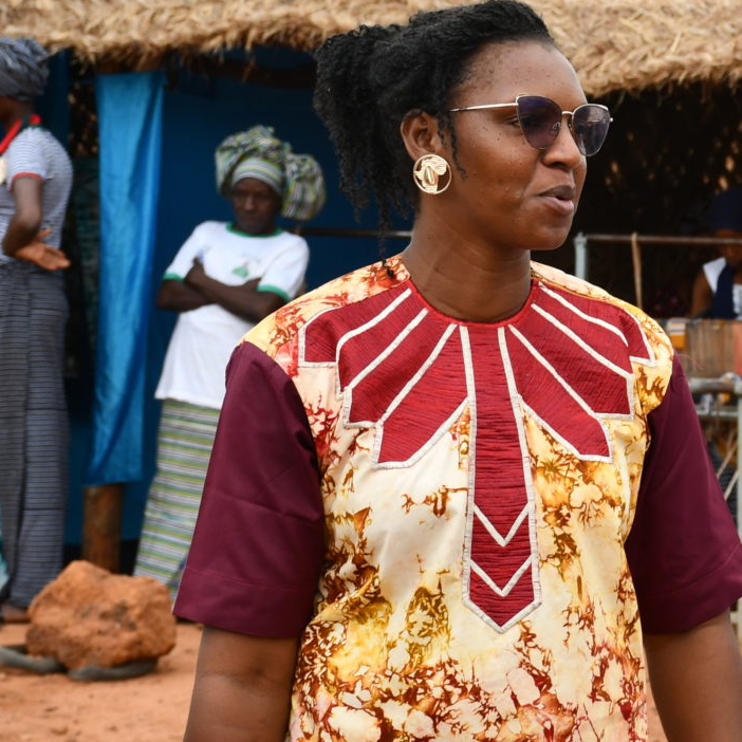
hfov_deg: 9.3
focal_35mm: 186
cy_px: 412
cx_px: 926
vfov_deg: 9.4
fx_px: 4511
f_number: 7.1
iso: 200
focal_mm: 50
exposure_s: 1/250
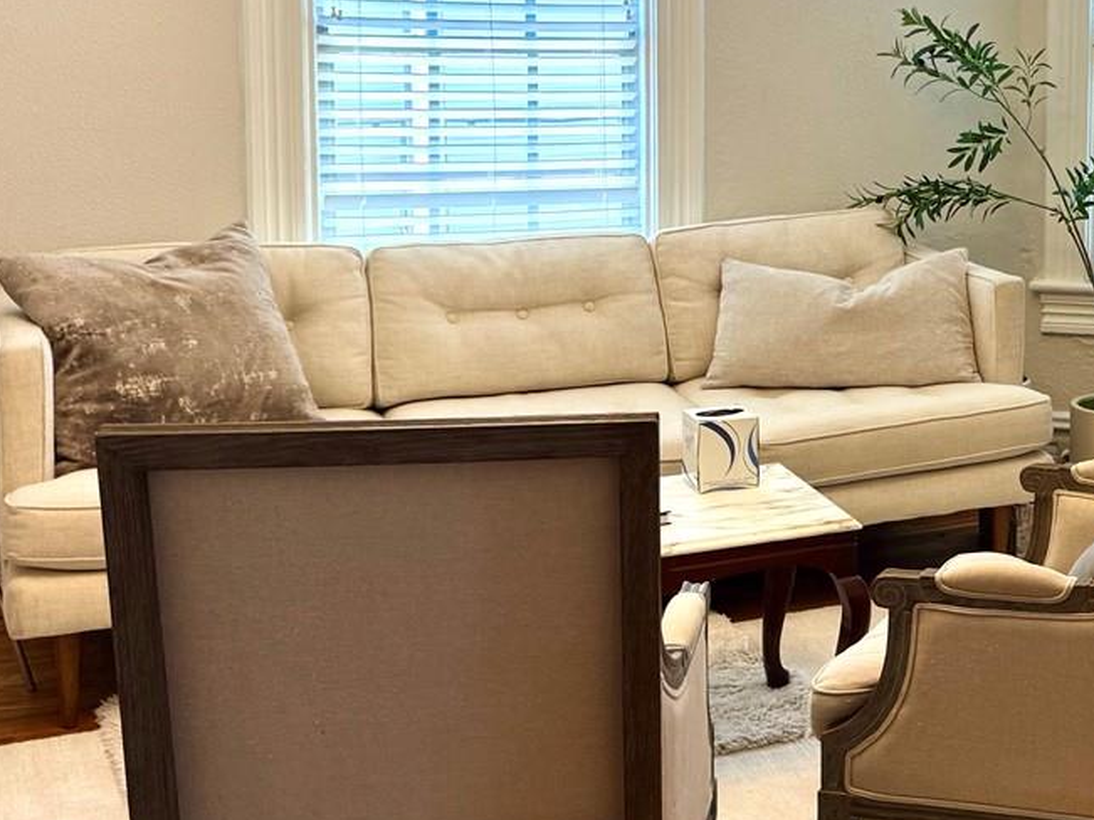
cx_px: 1039
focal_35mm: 59
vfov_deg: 24.4
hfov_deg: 30.8
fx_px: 1864
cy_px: 156
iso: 125
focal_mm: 6.76
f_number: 1.78
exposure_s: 1/60
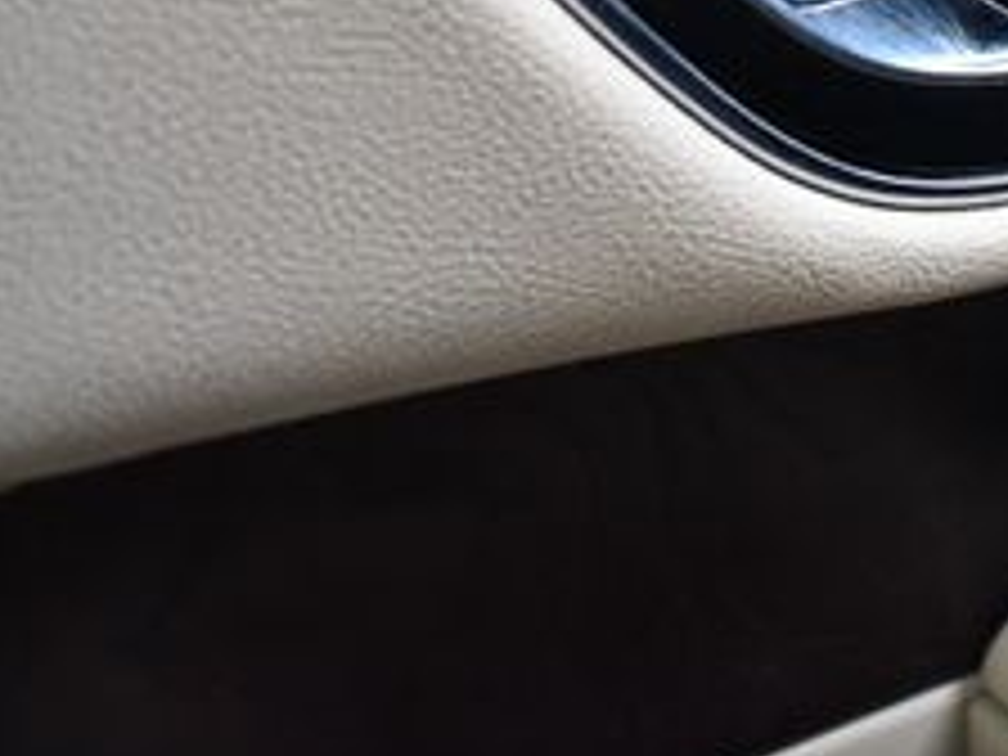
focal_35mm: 74
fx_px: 2155
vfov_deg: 19.2
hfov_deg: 23.7
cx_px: 1256
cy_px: -32
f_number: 3.5
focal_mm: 18
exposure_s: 1/125
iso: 900
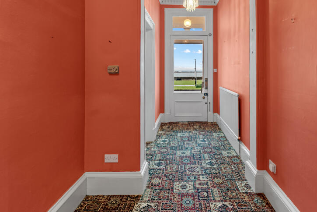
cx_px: 186
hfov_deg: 73.1
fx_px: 211
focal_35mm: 24
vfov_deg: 52.1
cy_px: 69
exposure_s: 1/3
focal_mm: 17
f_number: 6.3
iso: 640
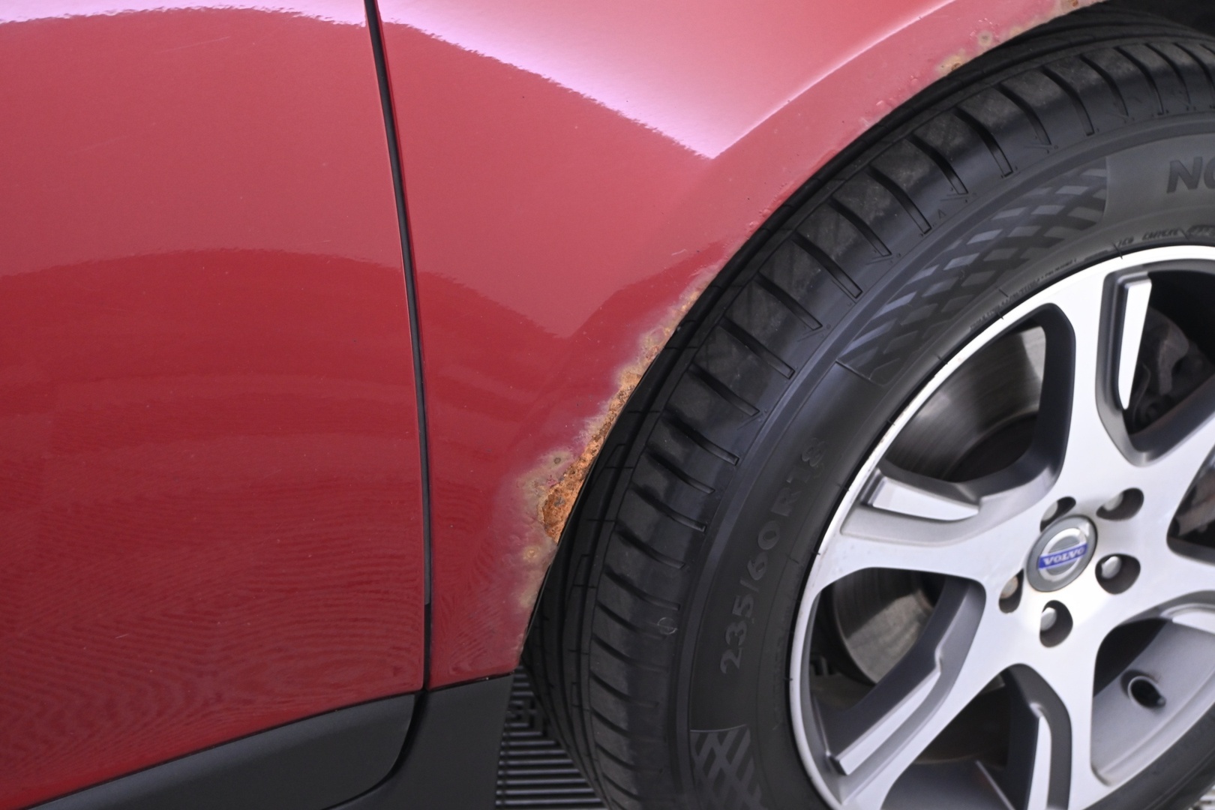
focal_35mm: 50
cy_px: 405
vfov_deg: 27.3
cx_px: 608
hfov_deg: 40.0
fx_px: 1670
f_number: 5
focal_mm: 33
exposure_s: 1/5
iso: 1000
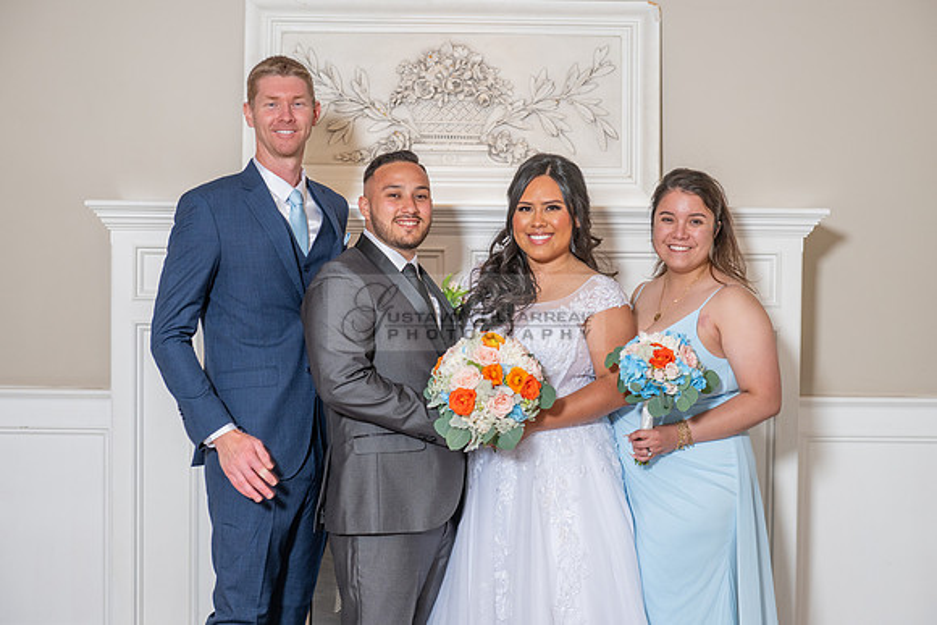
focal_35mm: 62
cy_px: 312
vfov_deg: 21.9
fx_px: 1614
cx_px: 468
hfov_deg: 32.4
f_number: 4.5
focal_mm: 62
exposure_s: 1/160
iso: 640
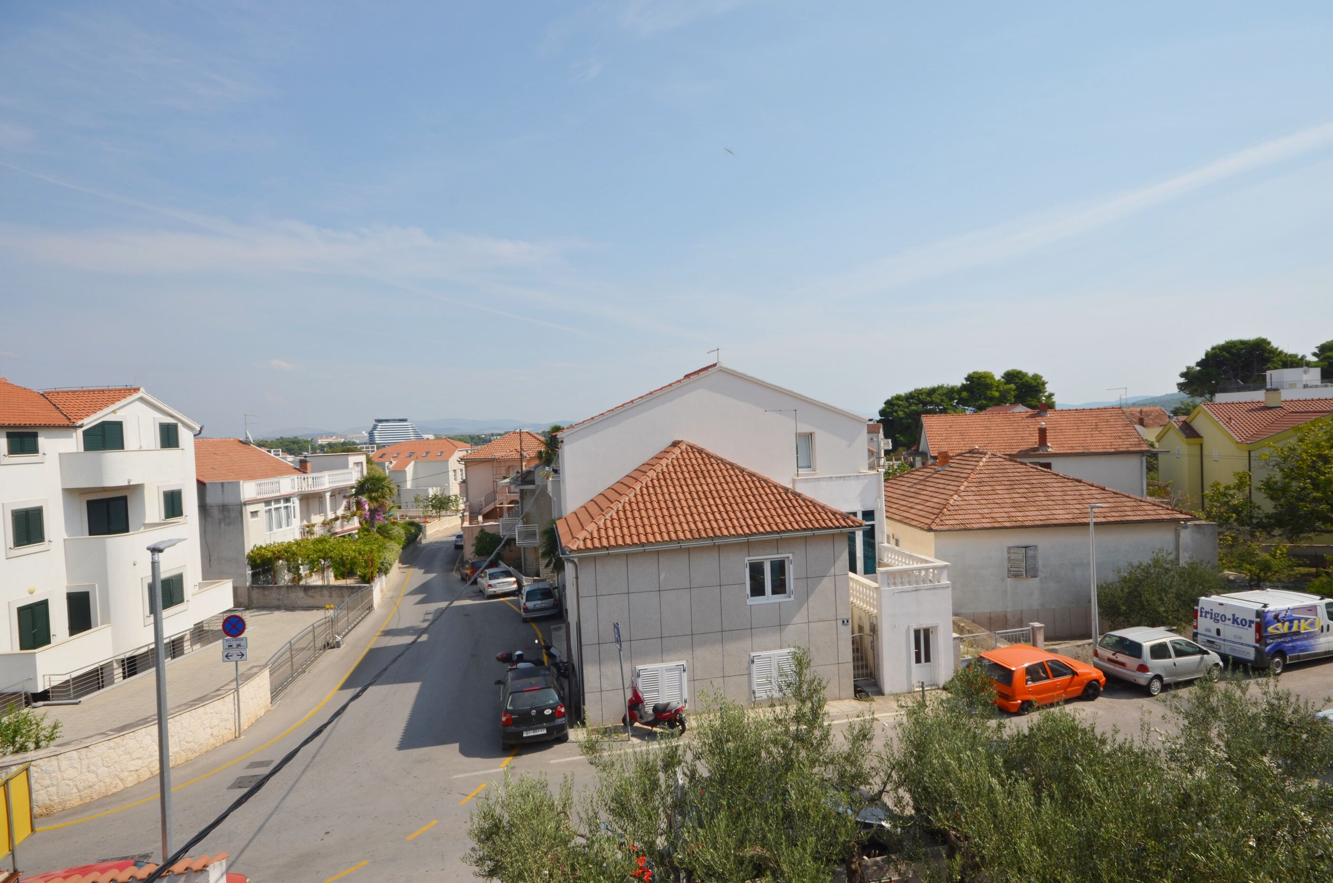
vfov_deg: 63.0
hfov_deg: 85.5
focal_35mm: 20
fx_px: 721
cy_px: 442
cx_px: 666
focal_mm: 13
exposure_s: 1/200
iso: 100
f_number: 13
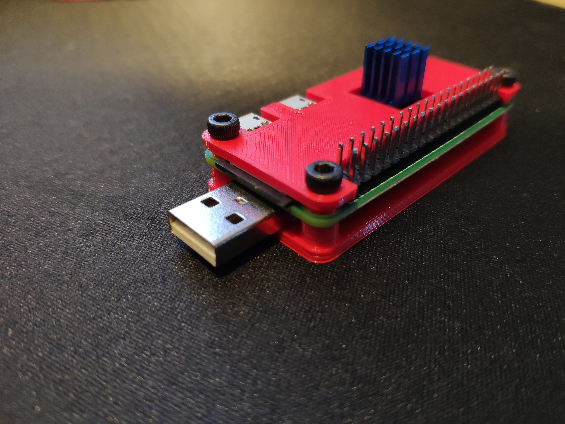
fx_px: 343
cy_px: 212
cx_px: 282
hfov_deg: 79.0
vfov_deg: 63.4
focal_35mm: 21
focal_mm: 4.22
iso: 362
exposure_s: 1/13
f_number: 1.8
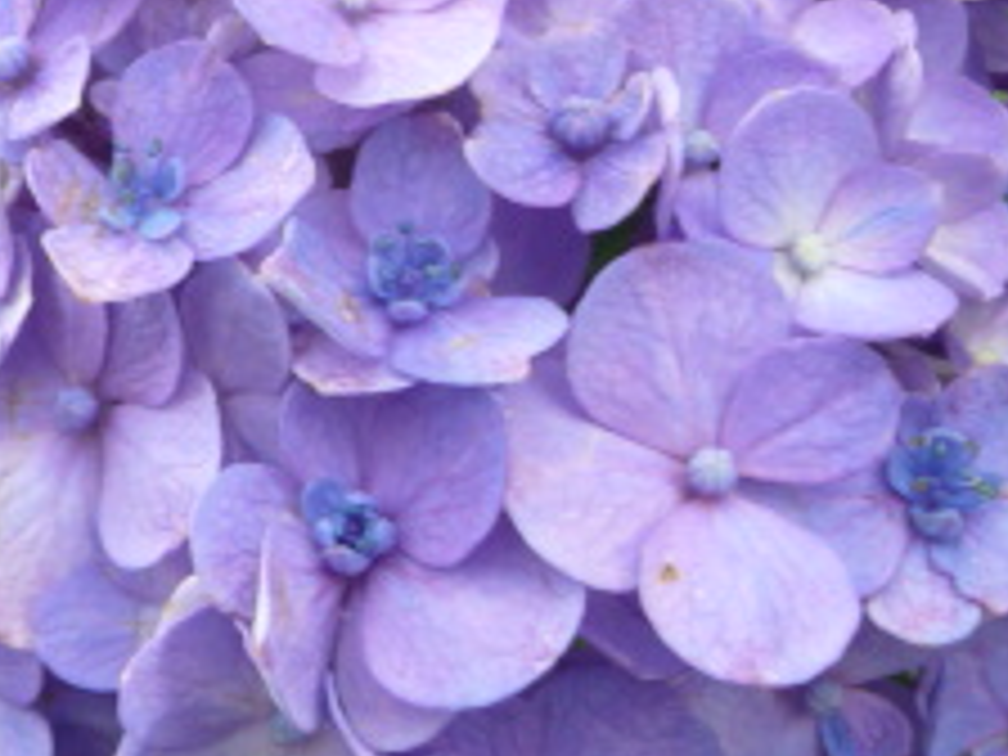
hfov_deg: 24.3
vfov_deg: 18.4
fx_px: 2330
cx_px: 306
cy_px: 441
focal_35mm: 80
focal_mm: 4.7
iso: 100
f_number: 3.3
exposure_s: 1/30
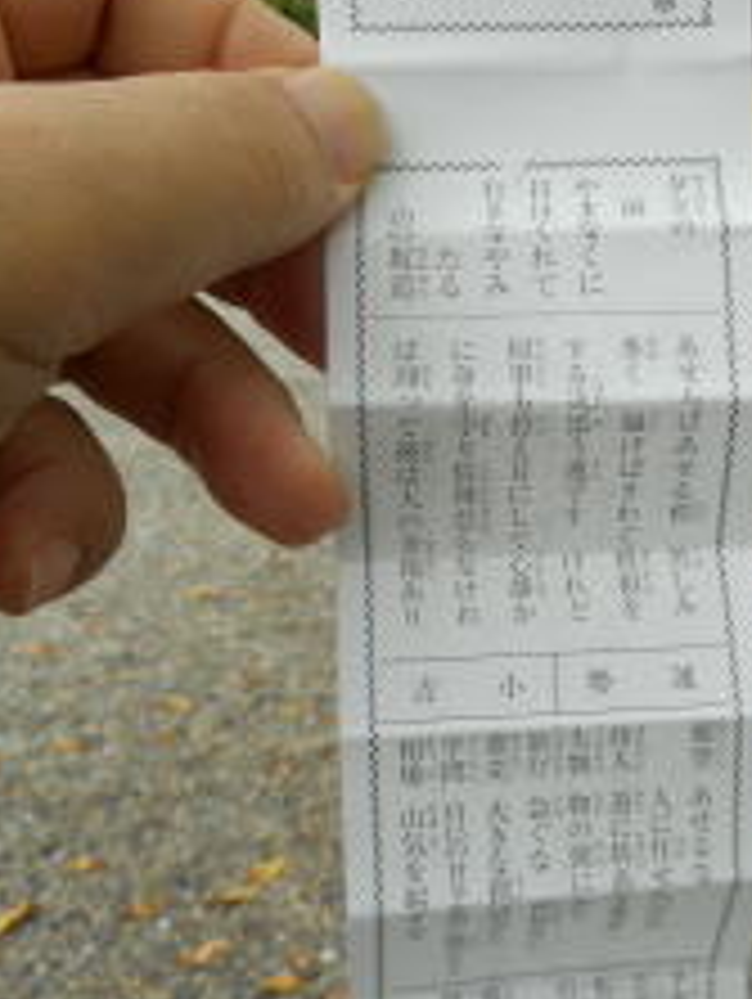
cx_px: 563
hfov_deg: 31.7
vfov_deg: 42.0
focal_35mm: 45
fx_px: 1301
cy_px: 508
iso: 80
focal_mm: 4.5
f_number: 3.7
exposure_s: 1/40
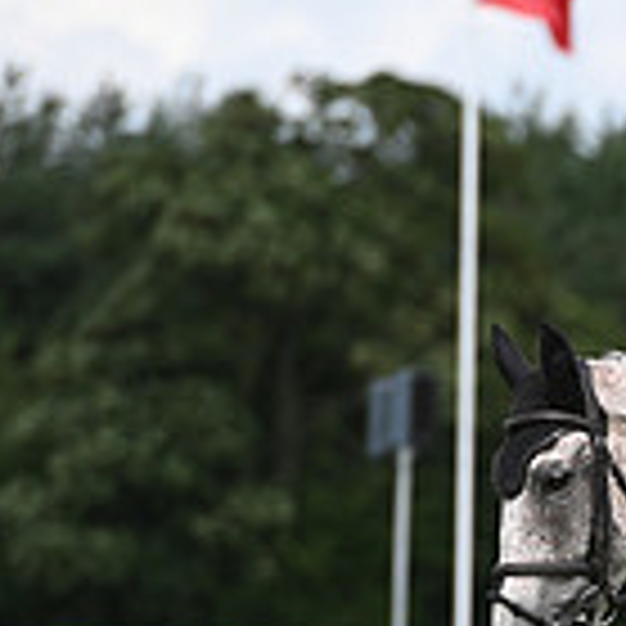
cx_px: 1180
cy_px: 691
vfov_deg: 2.5
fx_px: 14465
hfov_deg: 2.5
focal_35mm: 707
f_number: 4
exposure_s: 1/1250
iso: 180
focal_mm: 200
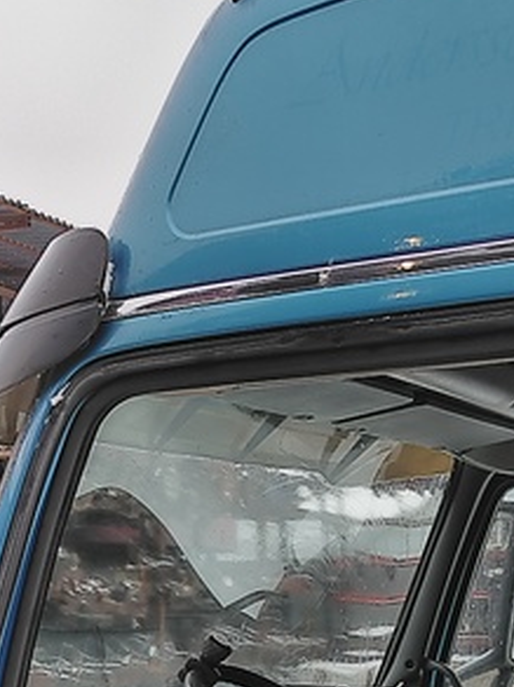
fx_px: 1587
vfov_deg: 22.7
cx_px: 100
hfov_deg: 18.2
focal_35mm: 80
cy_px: 795
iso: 200
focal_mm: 6.24
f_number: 1.8
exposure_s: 1/100
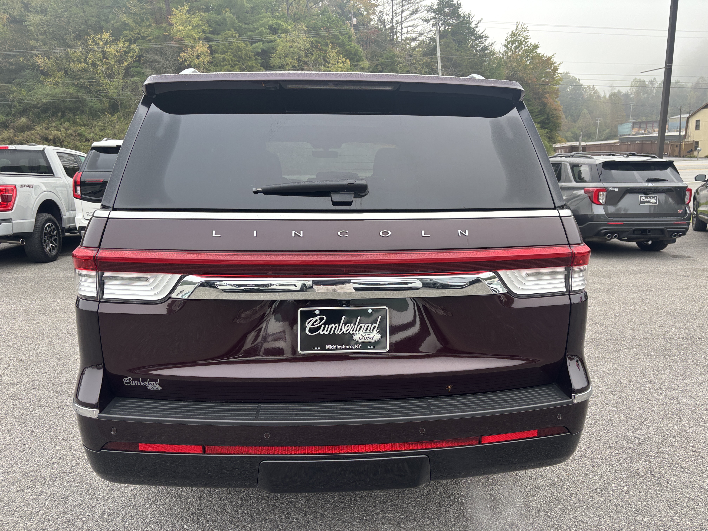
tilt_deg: -11.2
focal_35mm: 26
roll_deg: +3.6
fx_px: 532
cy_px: 266
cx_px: 354
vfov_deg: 53.1
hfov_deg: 67.3
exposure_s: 1/195
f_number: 1.6
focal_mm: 5.96
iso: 40
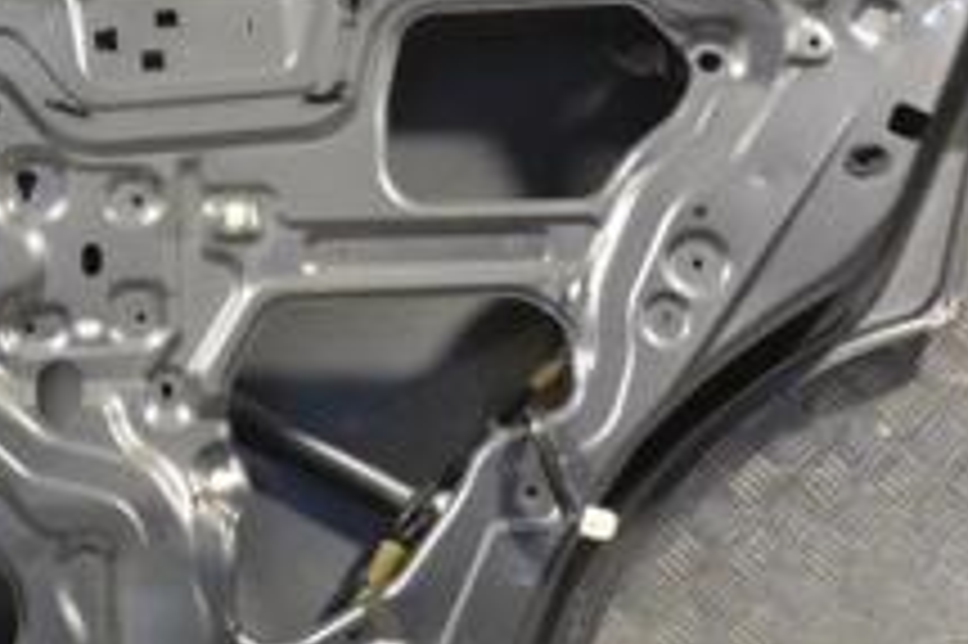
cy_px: 117
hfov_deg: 21.9
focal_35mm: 92
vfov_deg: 14.7
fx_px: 2472
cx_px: 207
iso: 3200
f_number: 9
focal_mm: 22
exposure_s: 1/250
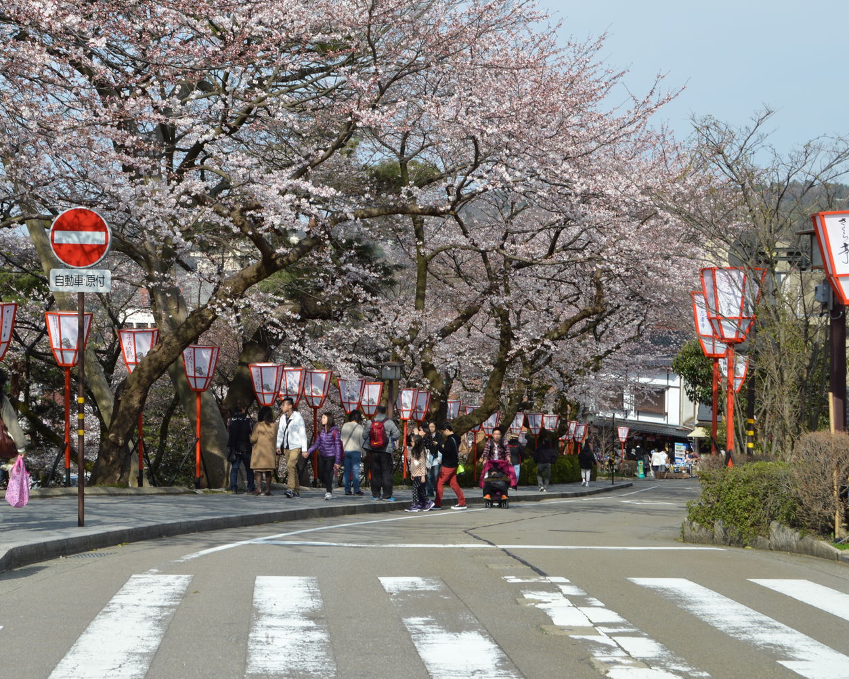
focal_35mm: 56
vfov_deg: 27.1
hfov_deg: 33.3
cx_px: 282
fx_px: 1407
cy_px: 271
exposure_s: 1/200
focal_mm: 26
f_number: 7.1
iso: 100
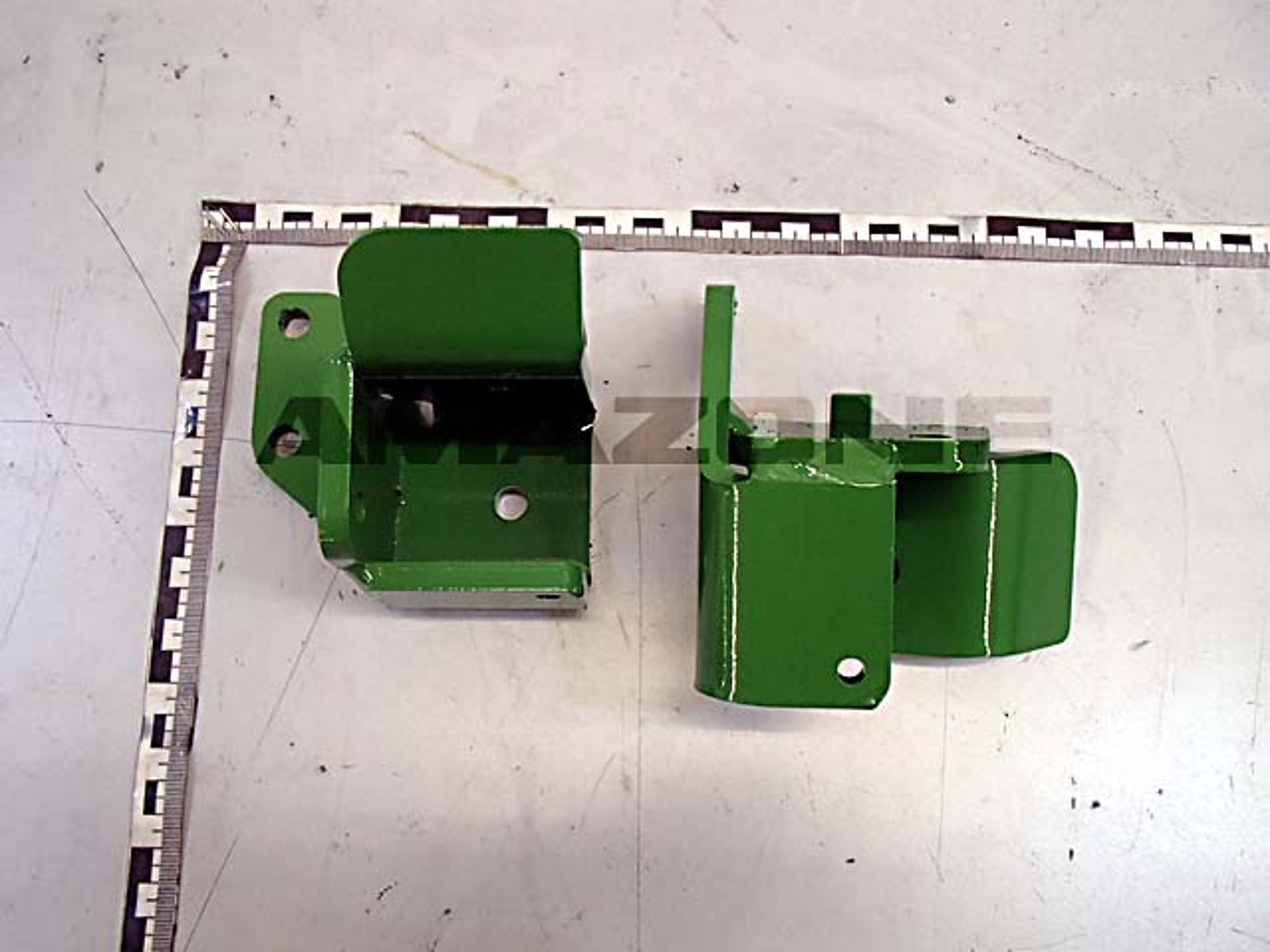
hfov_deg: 54.0
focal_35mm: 34
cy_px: 476
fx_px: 1247
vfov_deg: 41.8
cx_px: 635
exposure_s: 1/30
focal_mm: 6.07
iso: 250
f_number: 4.4
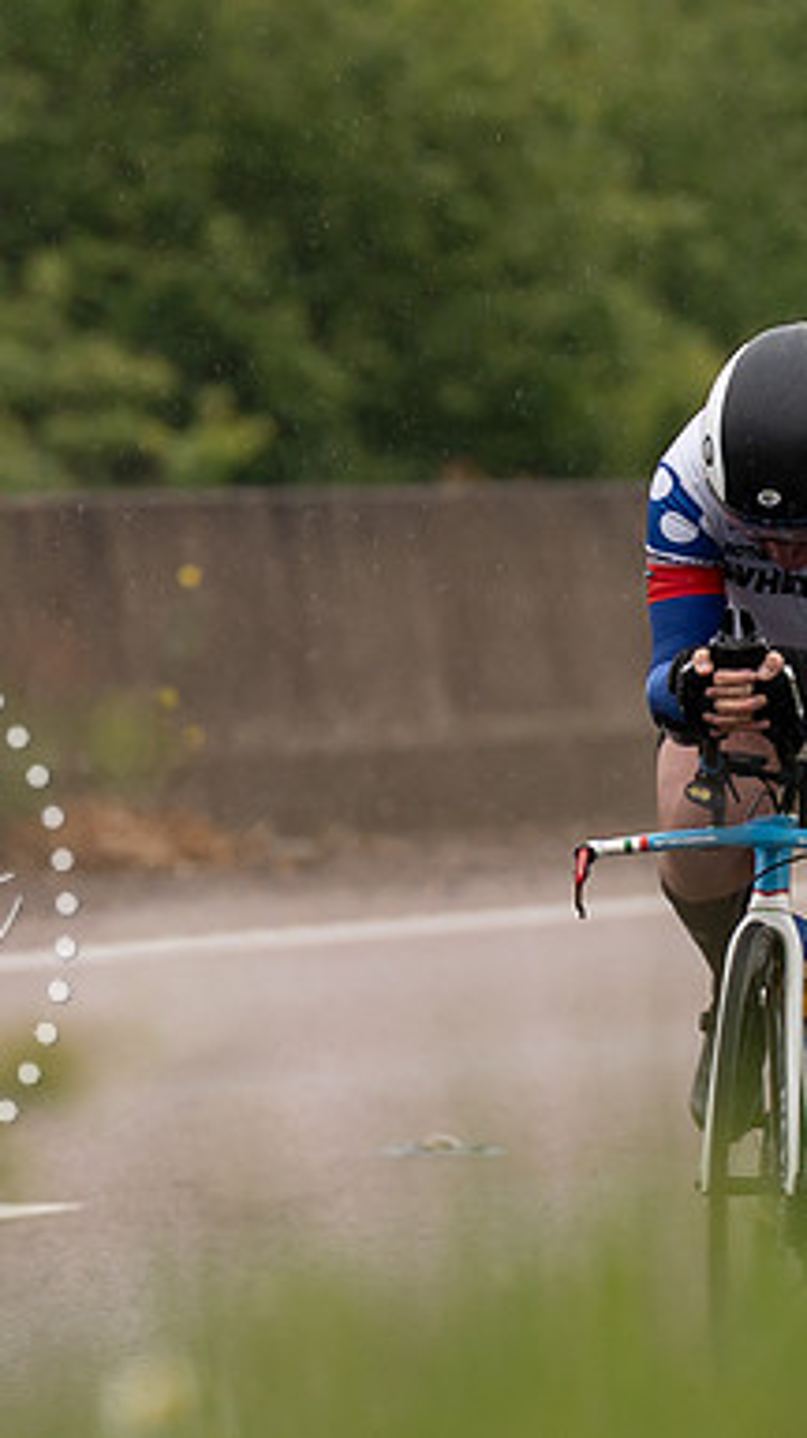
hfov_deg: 1.3
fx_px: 35029
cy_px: 630
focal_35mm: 919
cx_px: 751
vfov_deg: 2.4
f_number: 3.5
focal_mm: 200
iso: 250
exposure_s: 1/1000
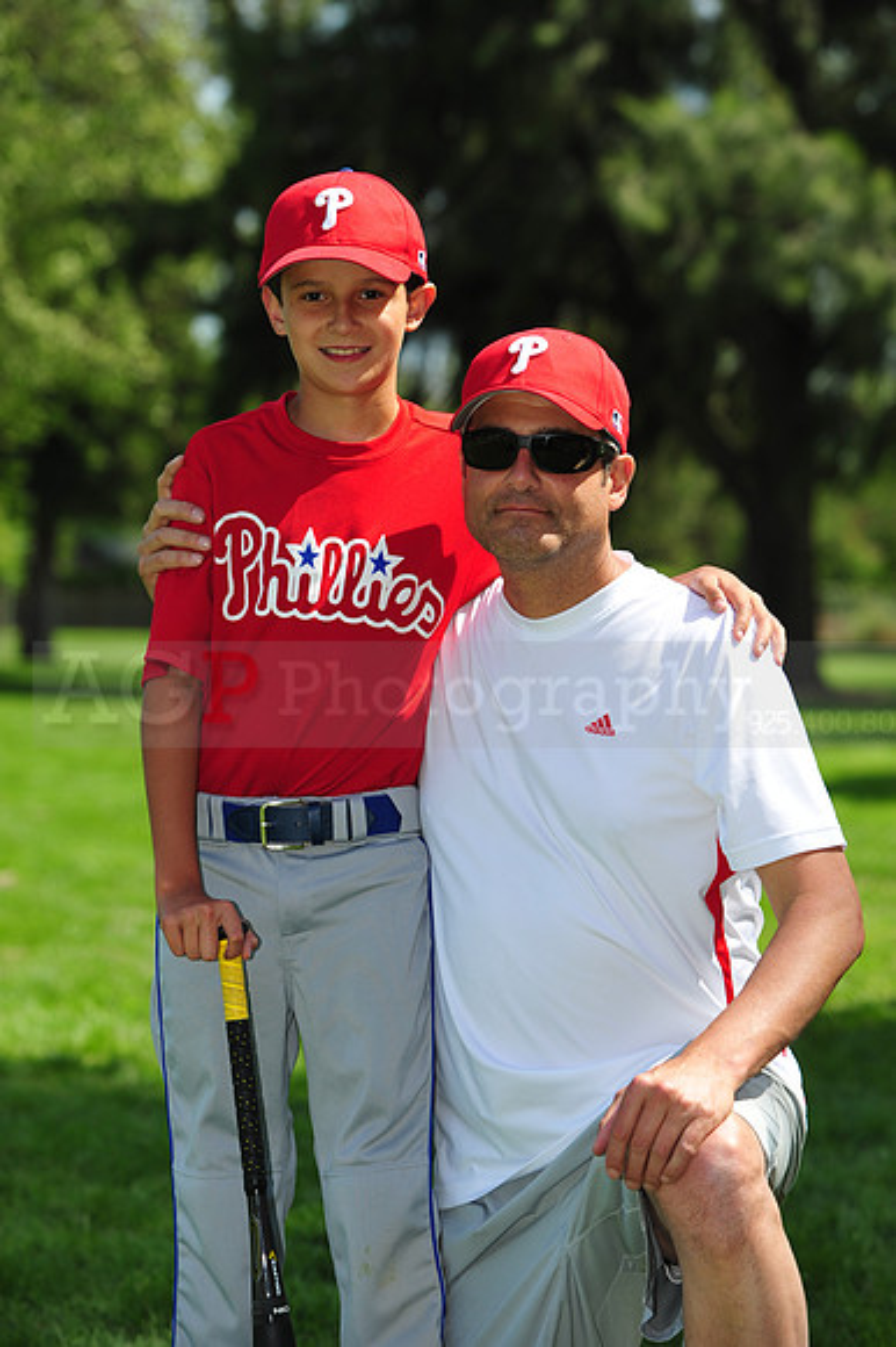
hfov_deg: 11.4
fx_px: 4485
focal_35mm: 120
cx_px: 448
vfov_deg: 17.1
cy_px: 674
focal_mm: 120
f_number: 5.6
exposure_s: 1/640
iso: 200
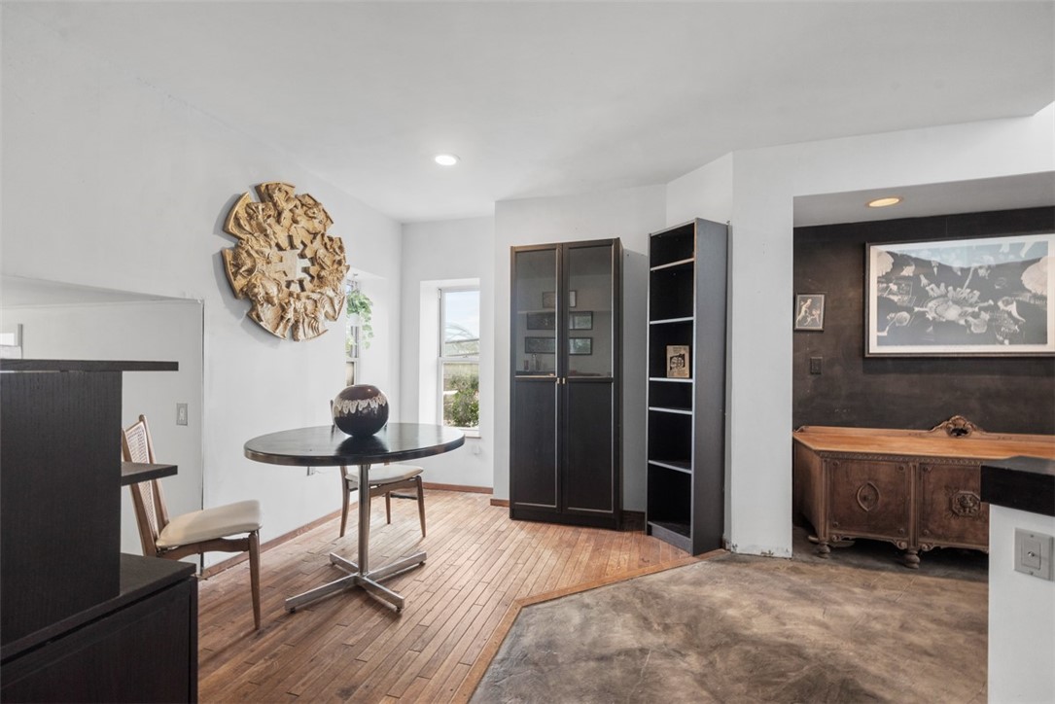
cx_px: 528
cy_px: 352
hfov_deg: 98.5
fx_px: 454
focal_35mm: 16
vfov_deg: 75.5
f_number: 8
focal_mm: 15.5
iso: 400
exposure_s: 1/4
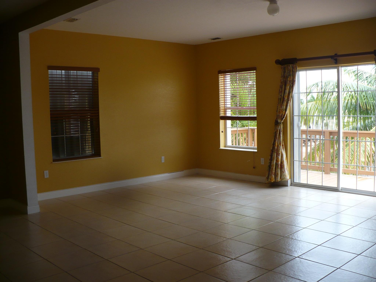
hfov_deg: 50.1
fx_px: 402
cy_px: 141
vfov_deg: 38.7
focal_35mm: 37
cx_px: 188
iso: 100
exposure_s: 1/100
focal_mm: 6.1
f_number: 2.8
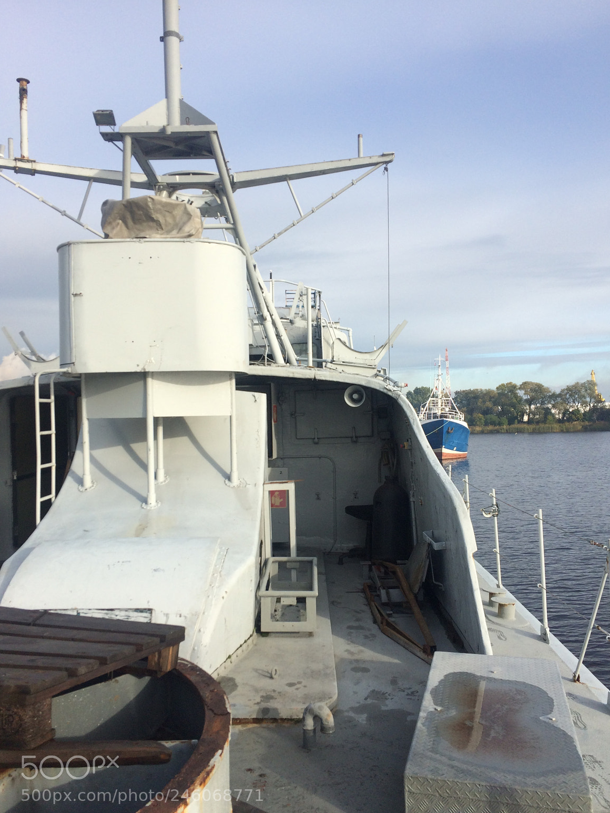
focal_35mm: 30
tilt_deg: +0.4
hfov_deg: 46.8
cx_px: 304
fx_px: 705
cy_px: 416
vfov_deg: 60.0
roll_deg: +1.6
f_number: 2.2
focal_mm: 4.15
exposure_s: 1/1282
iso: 32
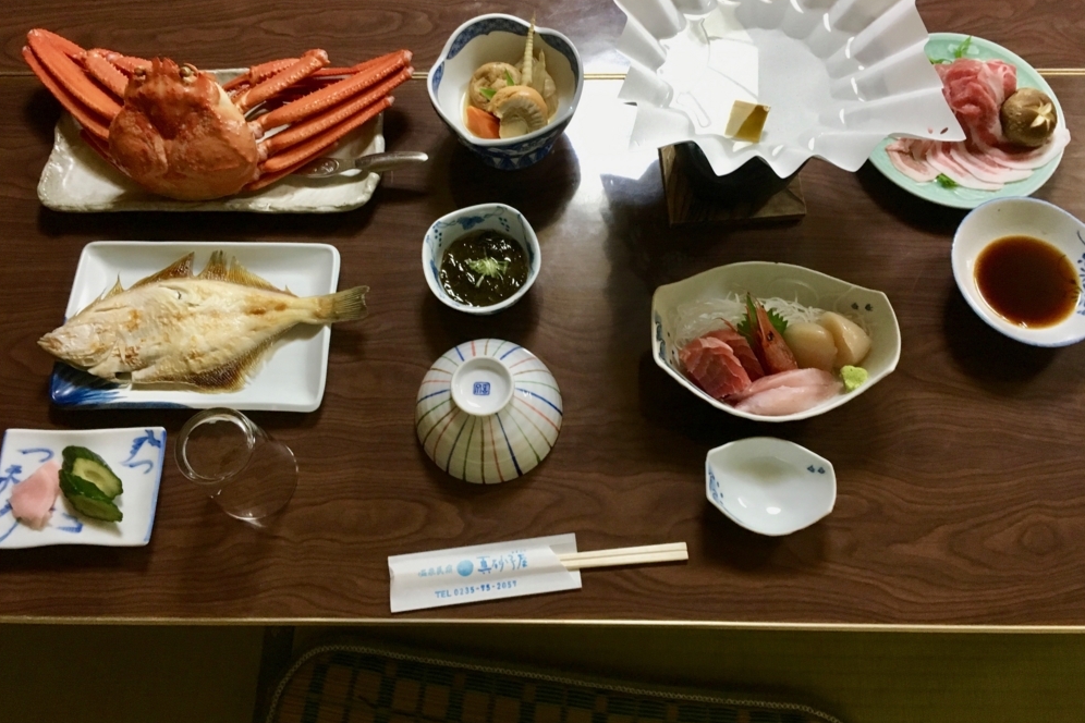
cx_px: 550
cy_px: 310
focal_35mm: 31
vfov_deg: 42.2
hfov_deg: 60.3
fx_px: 934
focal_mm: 4.15
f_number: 2.2
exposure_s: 1/30
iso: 160
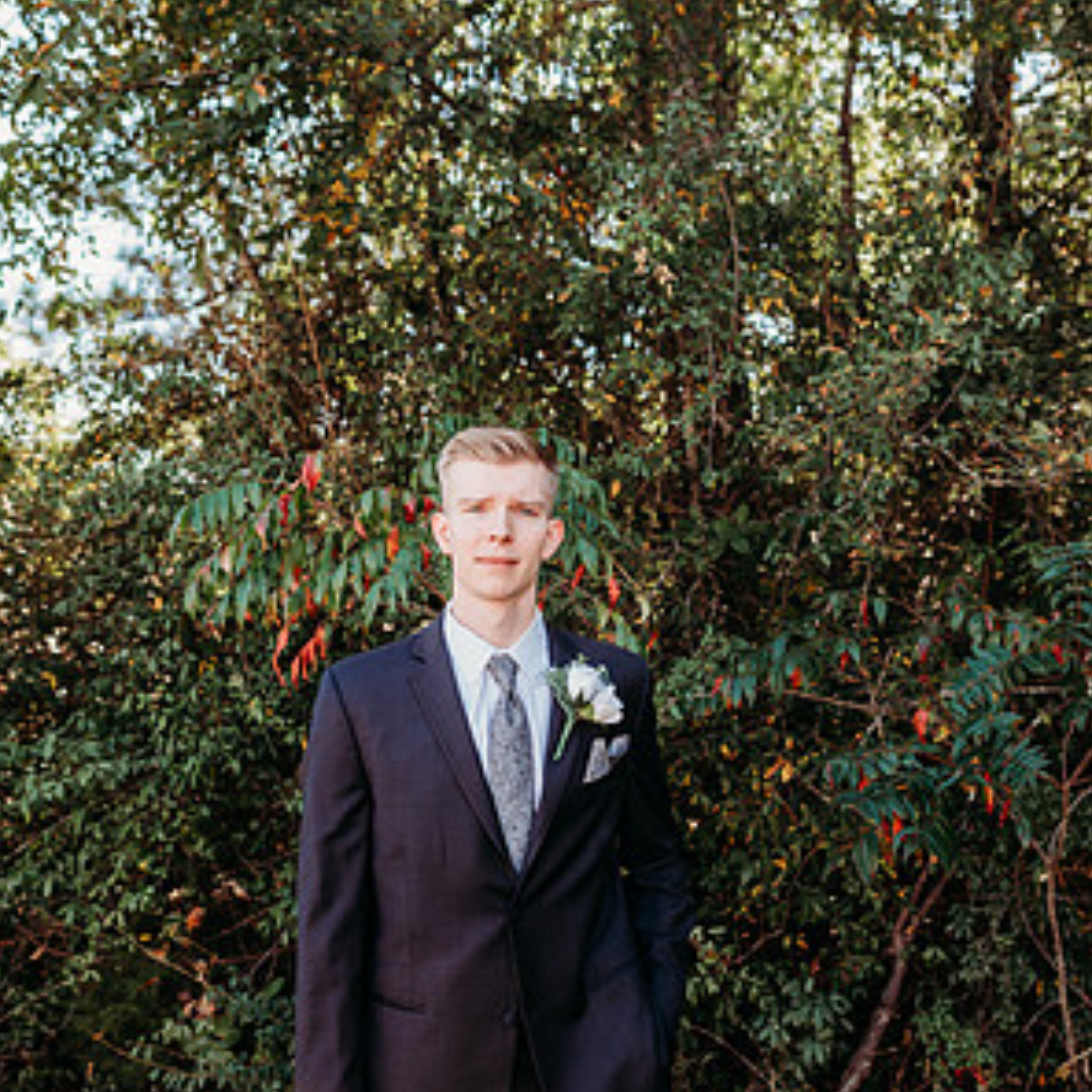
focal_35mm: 31
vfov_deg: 52.5
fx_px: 1106
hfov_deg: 52.5
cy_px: 587
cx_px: 542
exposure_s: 1/400
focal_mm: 24
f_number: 2.8
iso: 200
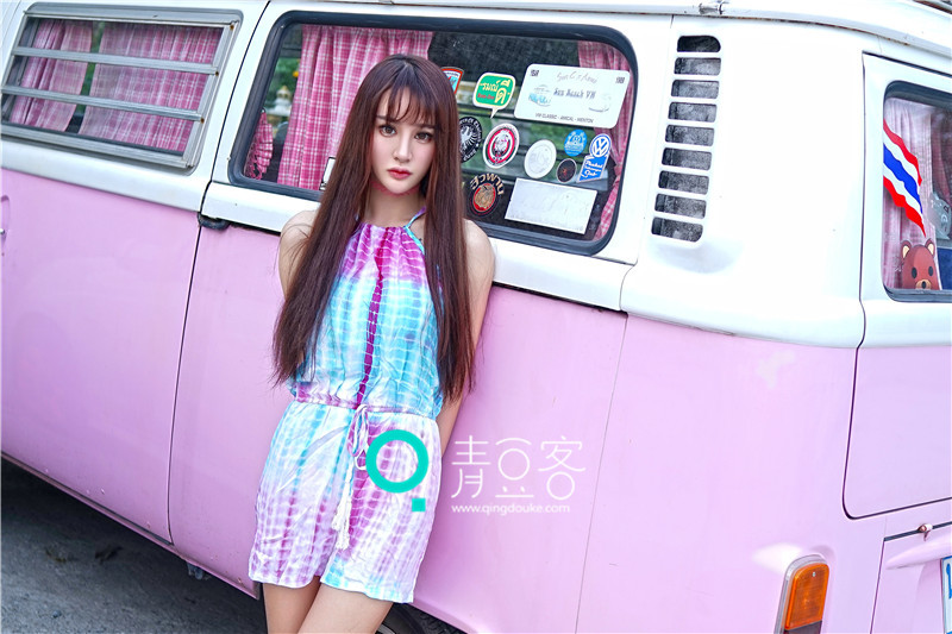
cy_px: 317
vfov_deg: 26.0
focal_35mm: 52
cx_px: 476
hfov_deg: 38.2
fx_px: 1375
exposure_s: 1/60
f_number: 2.8
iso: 50
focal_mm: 35
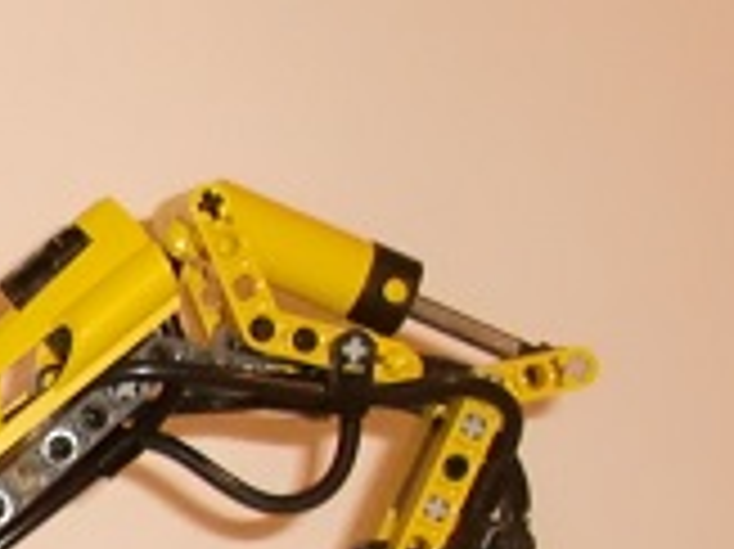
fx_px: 3750
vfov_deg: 8.3
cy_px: 590
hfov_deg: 10.3
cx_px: -729
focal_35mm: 177
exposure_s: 1/30
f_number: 2.8
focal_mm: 6.3
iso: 400
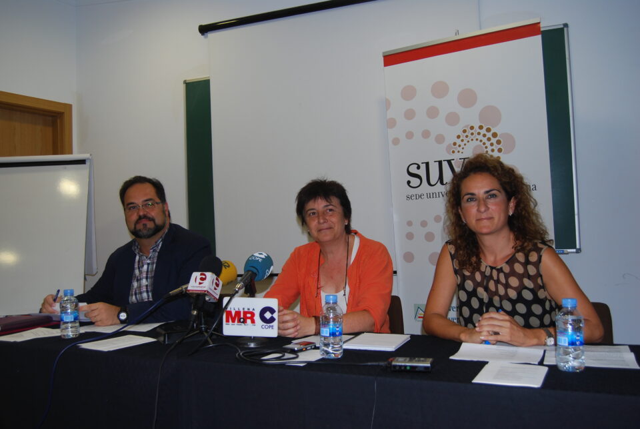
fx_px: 588
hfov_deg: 57.1
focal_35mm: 33
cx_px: 320
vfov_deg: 40.1
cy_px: 214
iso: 200
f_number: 3.8
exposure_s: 1/60
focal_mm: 22
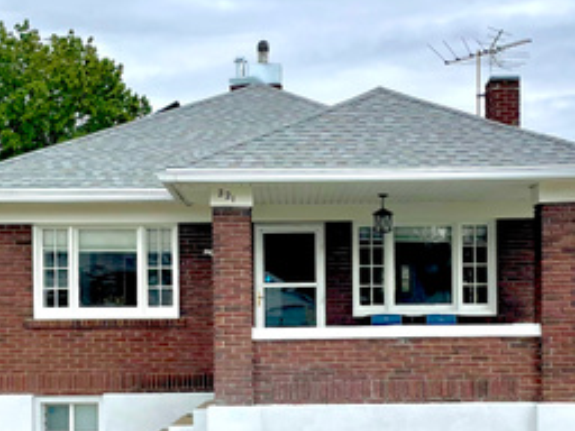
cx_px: 288
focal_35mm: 65
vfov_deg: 22.4
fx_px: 1080
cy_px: 312
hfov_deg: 29.8
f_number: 1.6
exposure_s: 1/910
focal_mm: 4.2
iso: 32
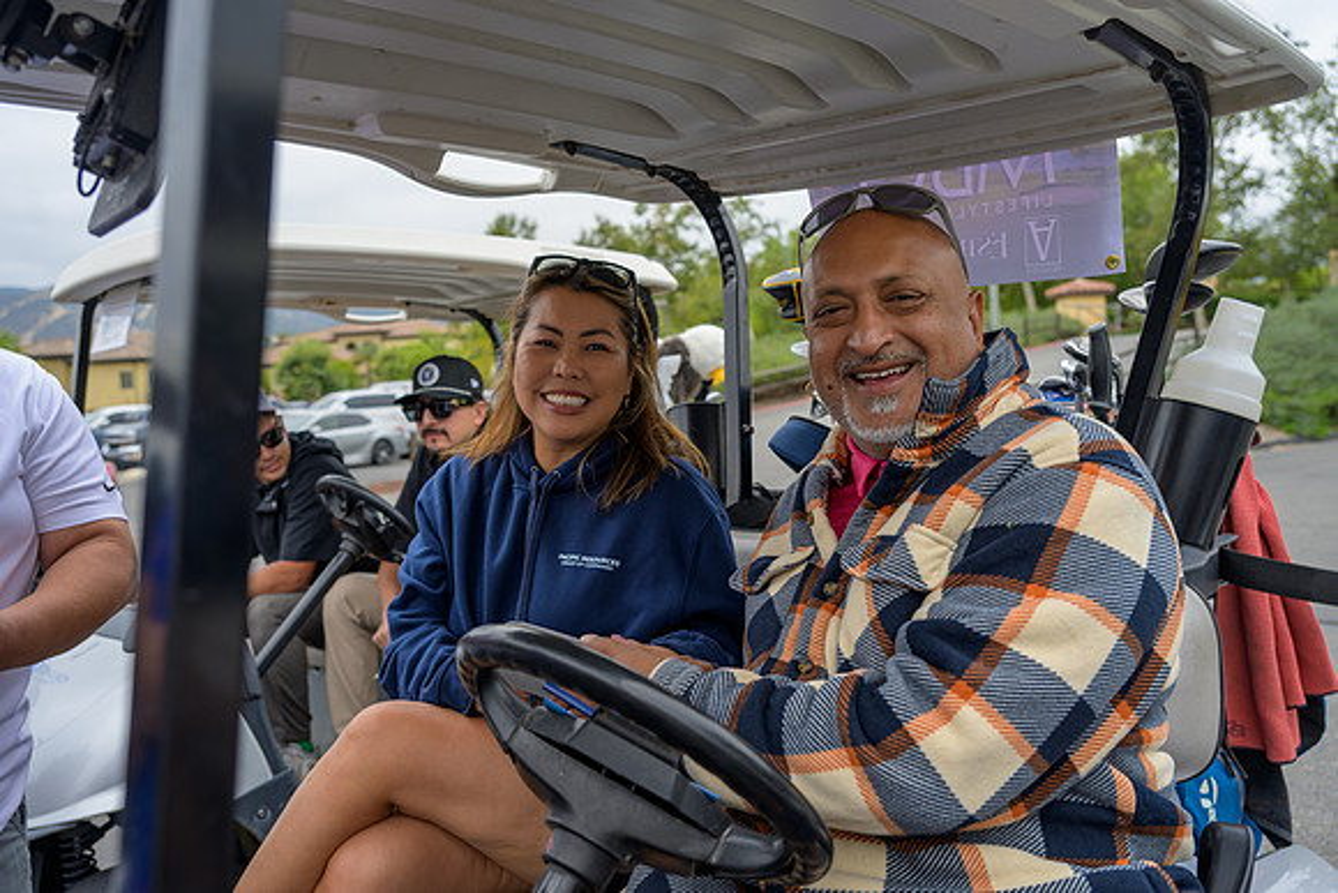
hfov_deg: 59.5
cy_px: 446
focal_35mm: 32
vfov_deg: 41.7
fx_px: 1171
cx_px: 669
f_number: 4
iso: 100
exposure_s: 1/200
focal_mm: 31.5
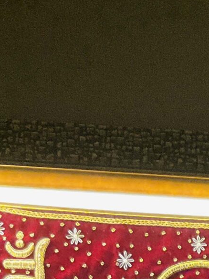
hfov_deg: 11.3
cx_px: 289
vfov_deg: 13.2
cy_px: 579
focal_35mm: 127
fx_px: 1023
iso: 100
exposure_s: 1/50
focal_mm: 3
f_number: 1.8
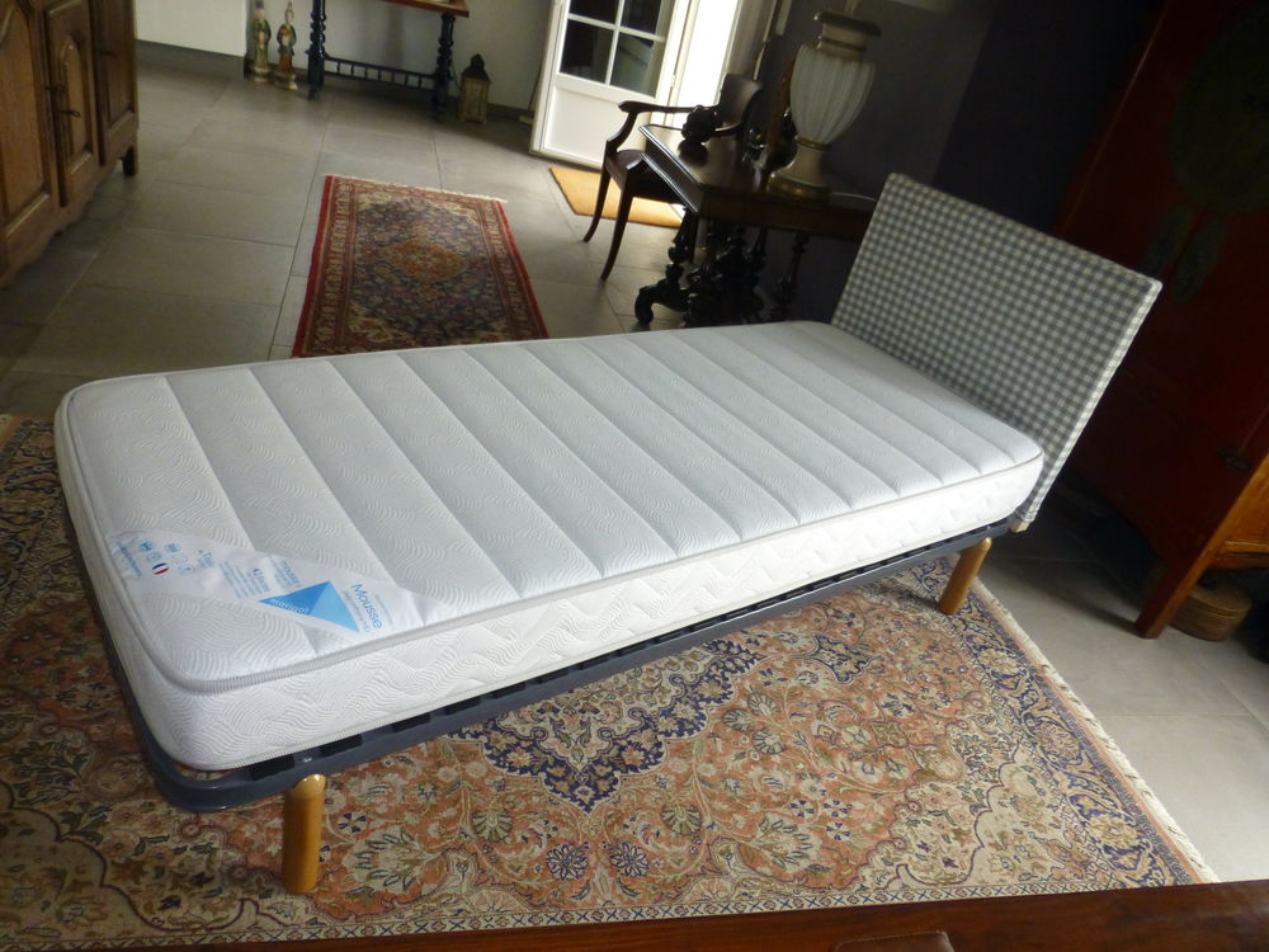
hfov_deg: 71.6
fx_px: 880
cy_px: 476
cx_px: 634
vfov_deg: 56.8
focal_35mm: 24
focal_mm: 4.3
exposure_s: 1/60
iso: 400
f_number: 3.3
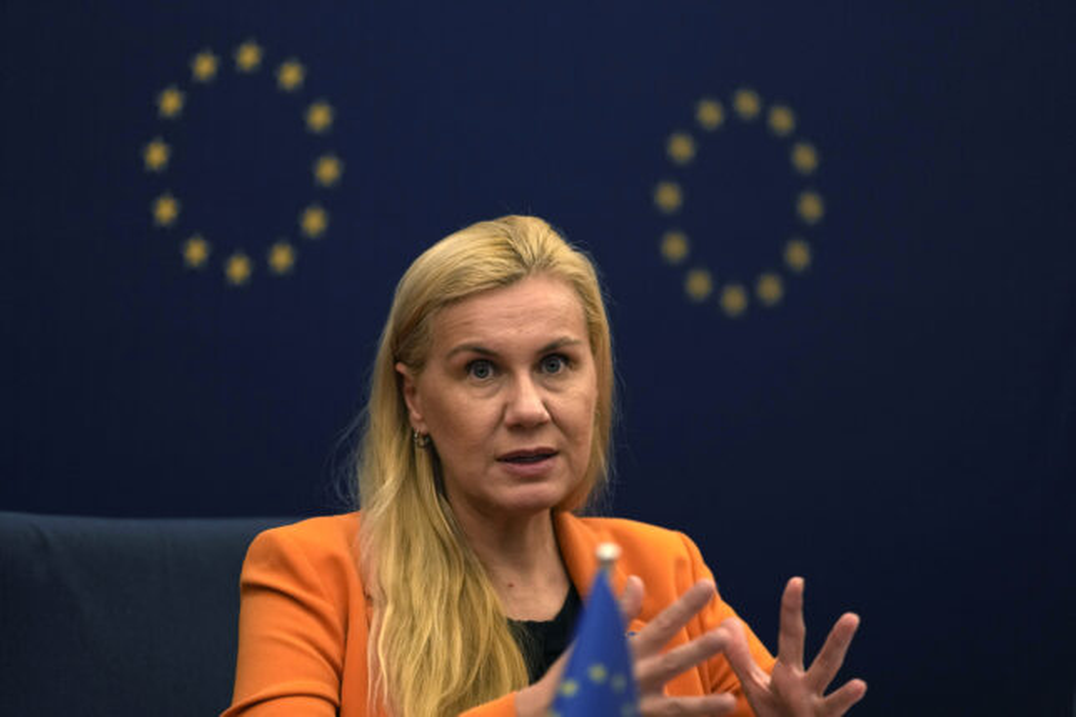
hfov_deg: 12.1
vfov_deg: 8.1
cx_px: 538
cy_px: 358
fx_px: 5081
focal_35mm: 170
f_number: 2.8
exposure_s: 1/320
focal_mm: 170
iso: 1600
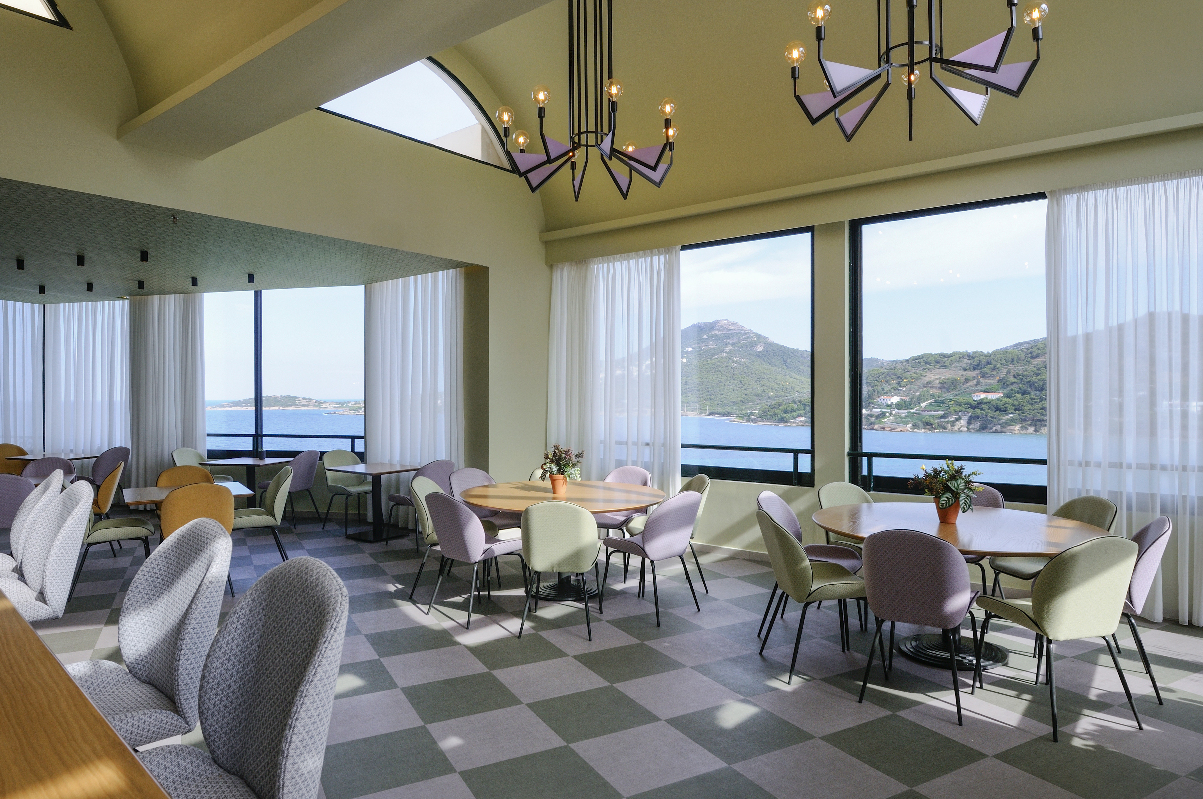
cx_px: 602
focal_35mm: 21
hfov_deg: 81.3
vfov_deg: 59.4
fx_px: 701
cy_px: 400
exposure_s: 1/80
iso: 200
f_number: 10
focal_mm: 14
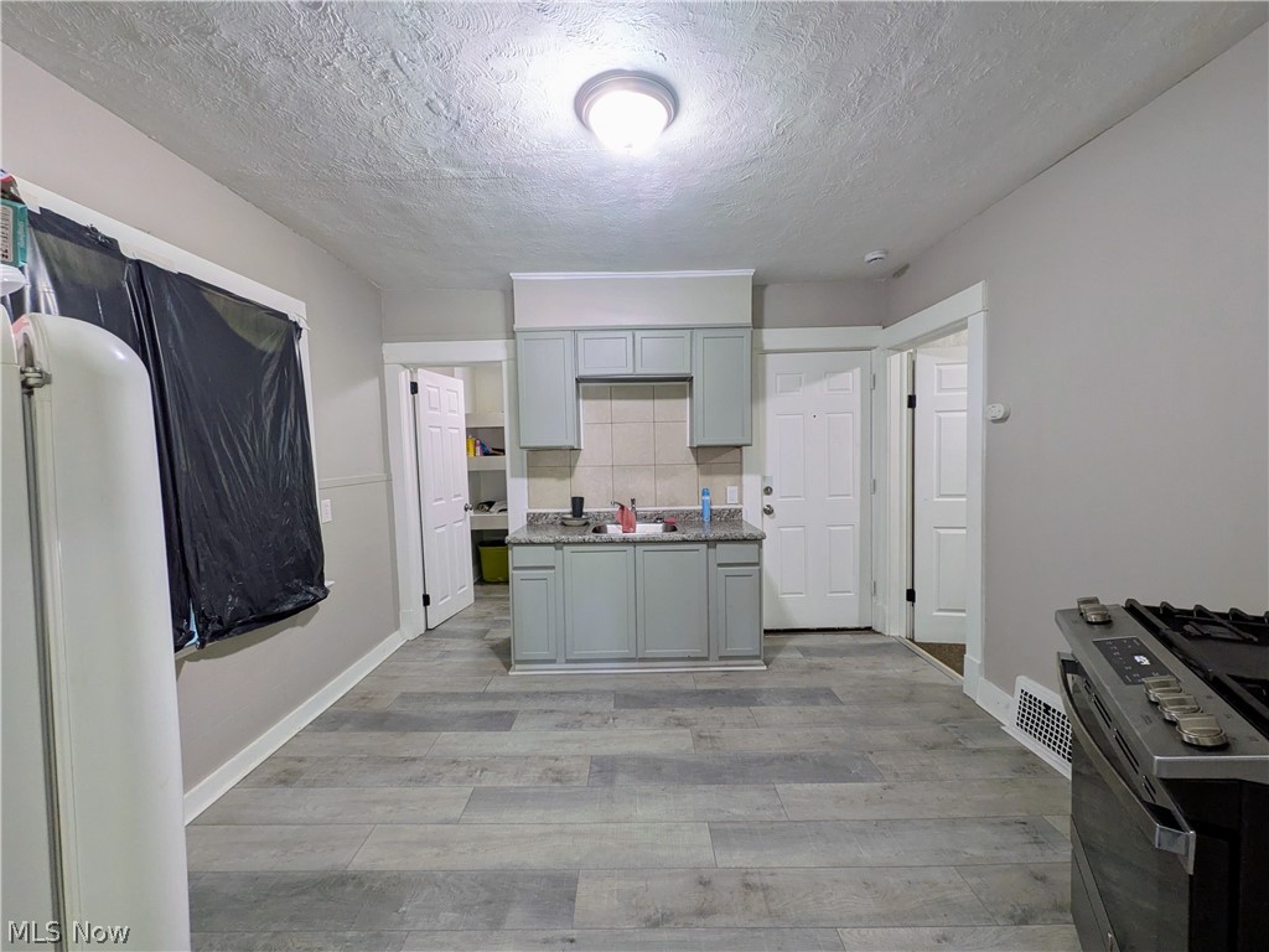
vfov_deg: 85.7
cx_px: 634
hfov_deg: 102.1
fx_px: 513
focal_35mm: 14
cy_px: 476
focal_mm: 1.85
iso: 92
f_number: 2.2
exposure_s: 1/24
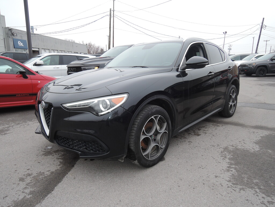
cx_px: 138
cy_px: 104
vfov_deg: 56.8
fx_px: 191
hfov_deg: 71.6
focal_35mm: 24
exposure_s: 1/500
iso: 80
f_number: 2.8
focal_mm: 5.1
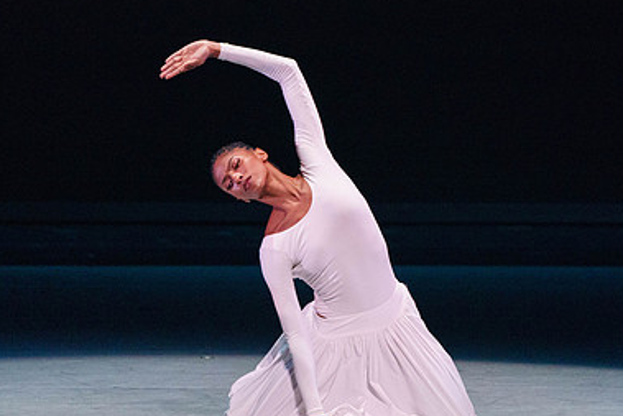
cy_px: 171
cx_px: 356
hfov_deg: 3.2
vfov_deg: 2.1
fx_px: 11131
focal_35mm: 643
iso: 5000
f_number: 6.3
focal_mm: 400
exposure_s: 1/400
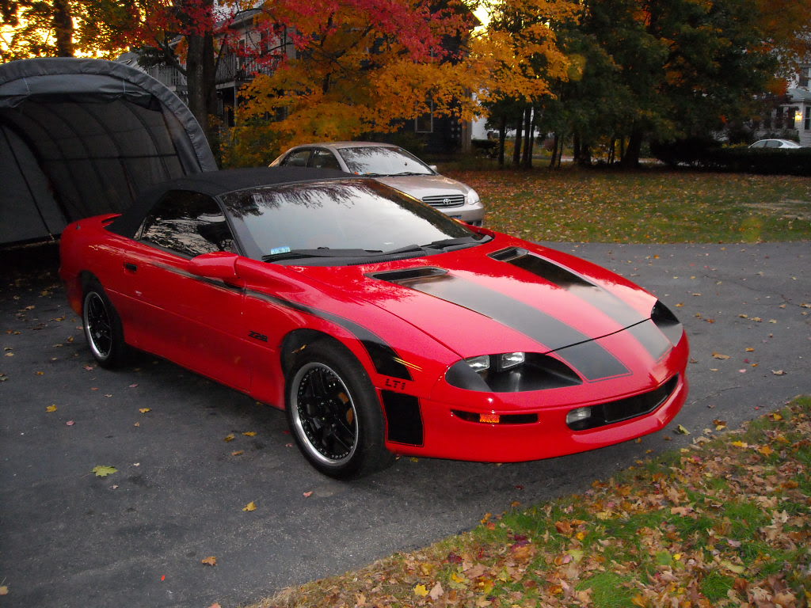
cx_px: 406
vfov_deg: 40.7
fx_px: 820
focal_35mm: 35
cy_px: 304
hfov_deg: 52.6
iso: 400
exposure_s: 1/60
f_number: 2.8
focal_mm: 5.7
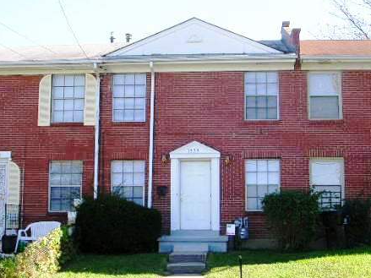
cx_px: 188
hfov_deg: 38.2
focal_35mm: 50
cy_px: 139
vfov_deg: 29.1
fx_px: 536
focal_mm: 7.5
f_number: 3.1
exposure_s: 1/212
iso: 50
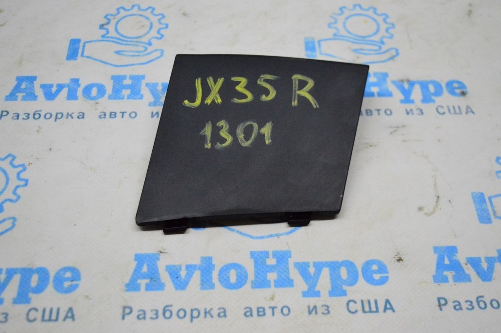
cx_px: 250
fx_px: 667
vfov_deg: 28.0
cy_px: 166
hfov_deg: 41.1
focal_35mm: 48
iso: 6400
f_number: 4.5
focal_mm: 32
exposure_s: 1/1000
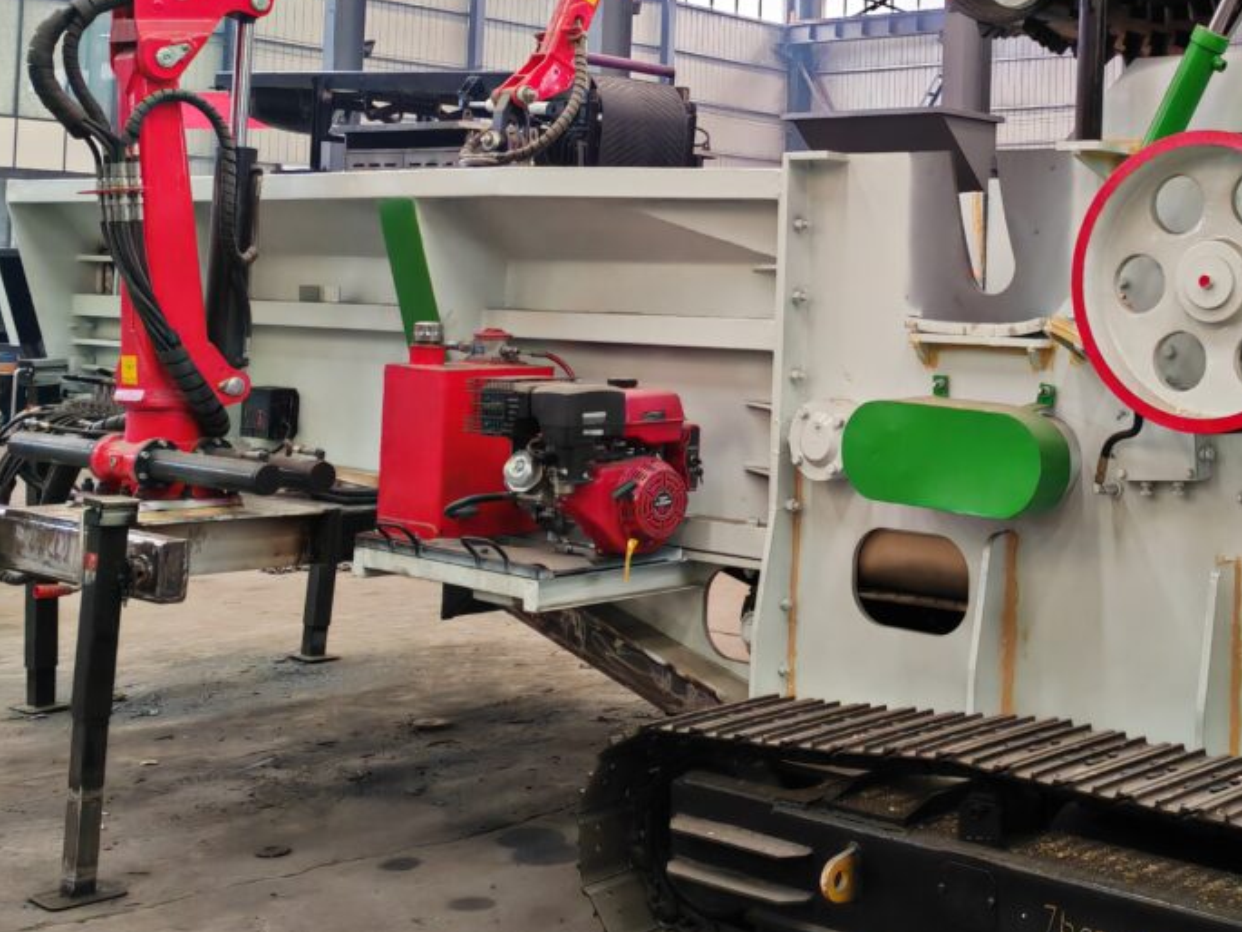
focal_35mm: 52
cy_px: 232
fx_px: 1866
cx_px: 959
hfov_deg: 35.8
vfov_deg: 27.6
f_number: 1.9
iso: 160
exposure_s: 1/50
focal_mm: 5.52
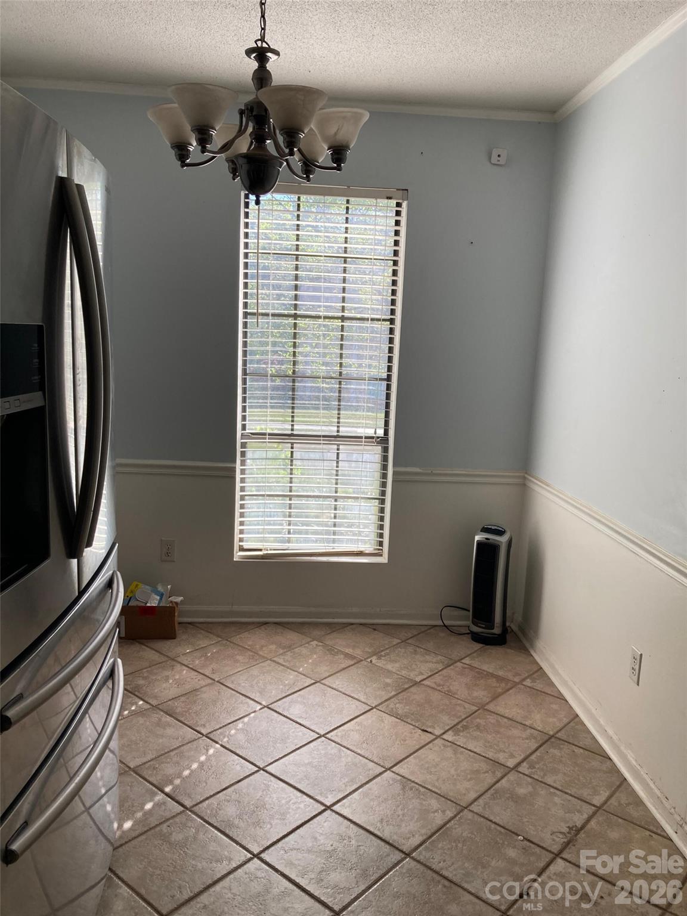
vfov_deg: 63.4
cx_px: 344
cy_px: 458
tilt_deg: -10.4
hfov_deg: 49.7
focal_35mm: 28
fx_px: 741
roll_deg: -2.2
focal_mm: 3.99
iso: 20
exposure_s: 1/249
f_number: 1.8
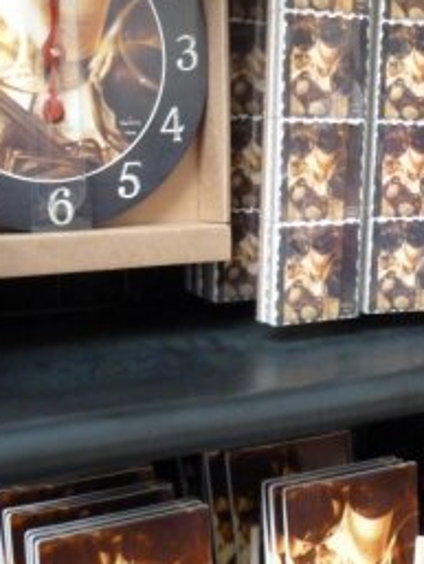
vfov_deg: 34.3
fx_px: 914
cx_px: 242
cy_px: 255
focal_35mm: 56
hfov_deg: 26.1
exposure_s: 1/30
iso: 800
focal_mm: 5
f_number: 3.4
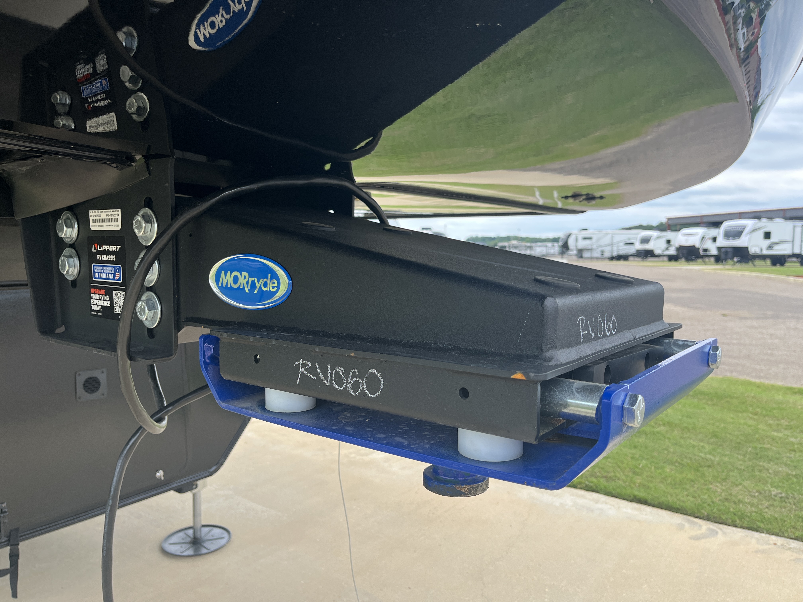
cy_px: 301
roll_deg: -0.3
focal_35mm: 26
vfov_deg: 53.1
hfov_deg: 67.3
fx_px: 603
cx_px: 402
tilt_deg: -4.5
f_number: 1.6
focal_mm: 5.1
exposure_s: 1/537
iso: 50
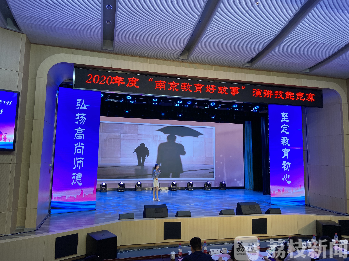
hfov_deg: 67.3
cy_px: 130
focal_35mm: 26
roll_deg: -1.2
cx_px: 174
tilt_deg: +5.6
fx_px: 262
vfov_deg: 53.1
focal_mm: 4.25
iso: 80
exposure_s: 1/88
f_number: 1.8
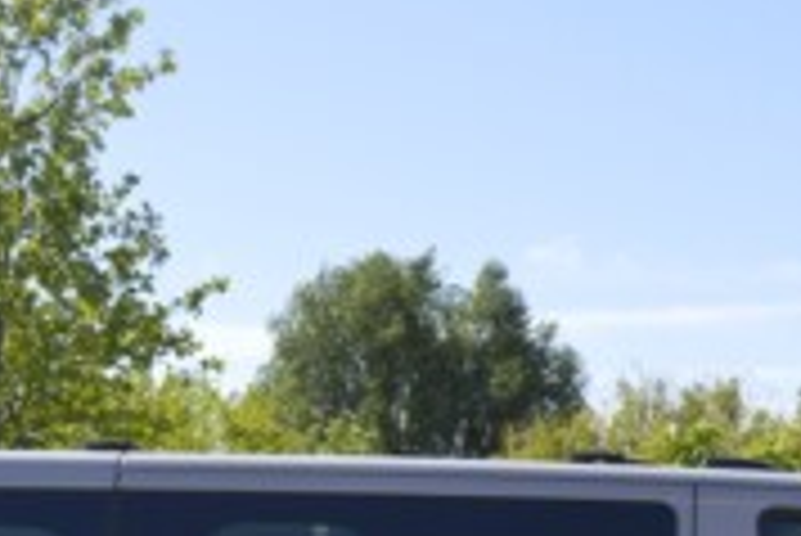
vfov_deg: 11.4
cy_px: 637
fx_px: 2628
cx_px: 464
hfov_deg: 17.3
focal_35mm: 118
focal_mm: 20
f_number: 8
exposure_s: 1/250
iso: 100
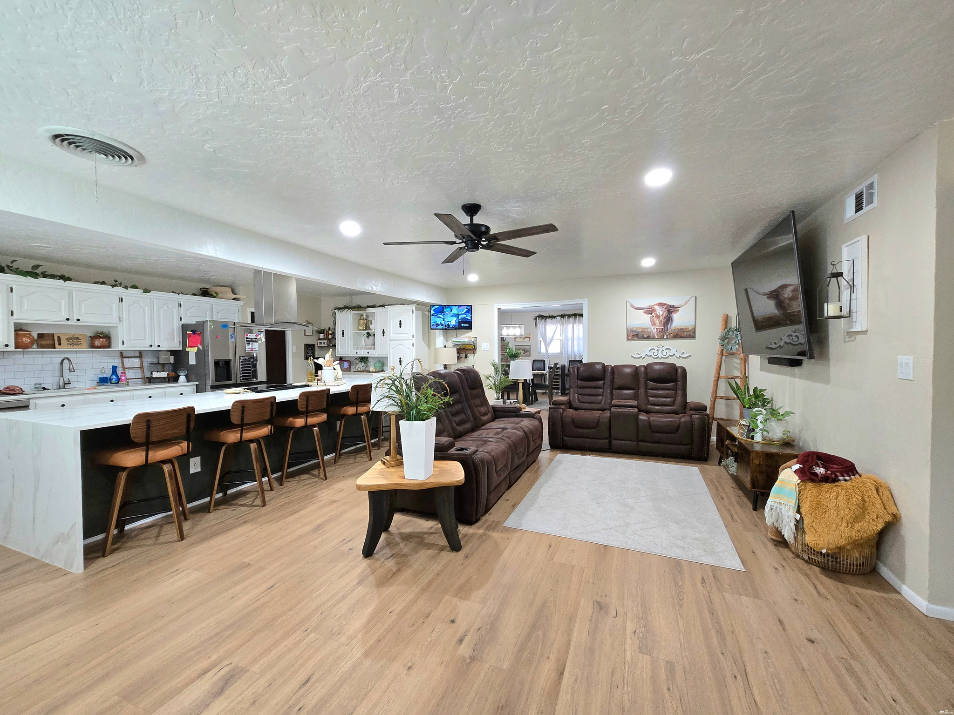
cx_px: 477
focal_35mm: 13
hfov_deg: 106.2
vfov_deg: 89.9
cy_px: 358
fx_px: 358
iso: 500
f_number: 2.2
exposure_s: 1/60.2
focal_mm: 2.2
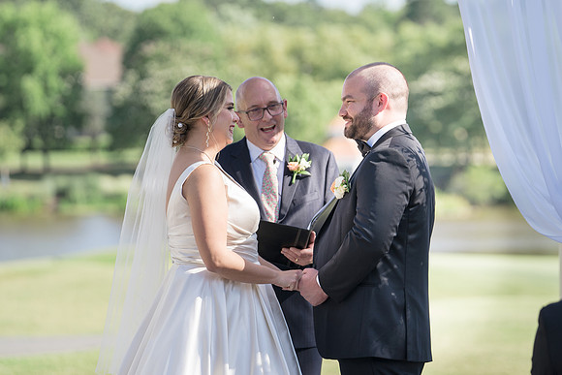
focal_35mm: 191
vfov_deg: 7.2
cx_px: 297
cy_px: 180
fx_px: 2981
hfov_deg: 10.8
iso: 100
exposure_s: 1/500
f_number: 4
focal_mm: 179
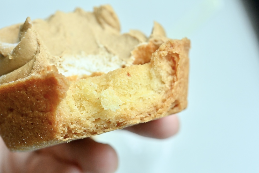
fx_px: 432
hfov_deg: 33.4
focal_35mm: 60
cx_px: 130
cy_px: 86
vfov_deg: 22.6
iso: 6400
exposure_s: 1/160
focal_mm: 60
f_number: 10
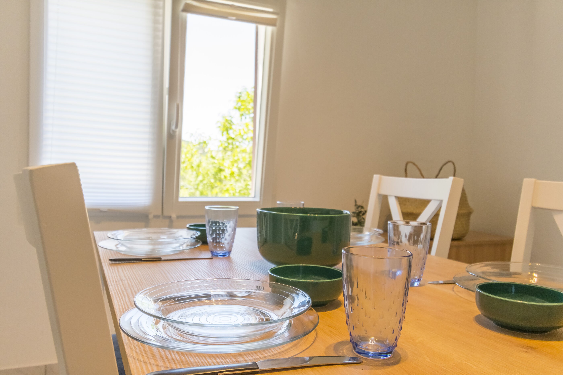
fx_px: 469
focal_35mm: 30
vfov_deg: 43.6
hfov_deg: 61.9
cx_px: 282
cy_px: 188
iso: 800
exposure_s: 1/250
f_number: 5.6
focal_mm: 20
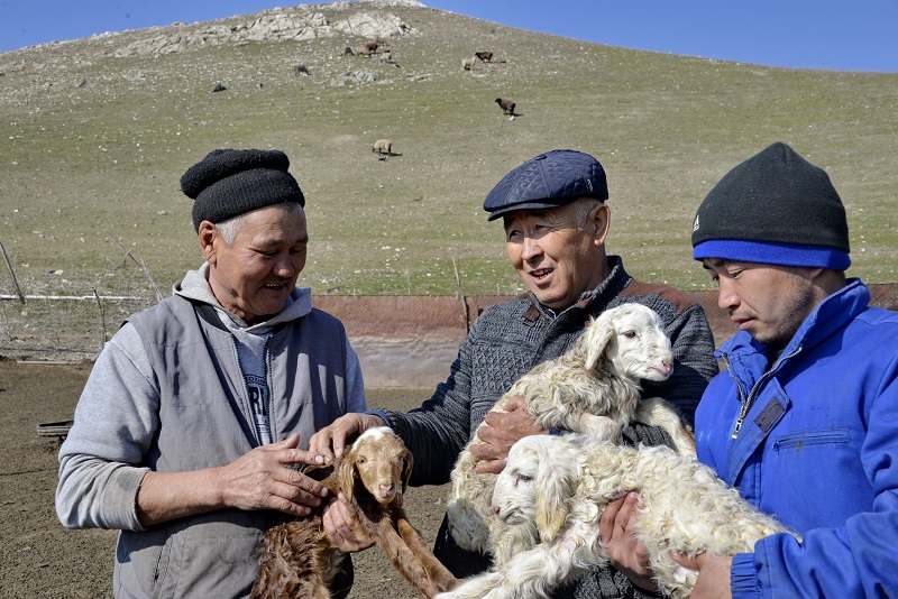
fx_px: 1198
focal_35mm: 48
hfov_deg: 41.1
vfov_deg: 28.1
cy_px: 300
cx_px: 449
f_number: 13
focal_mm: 48
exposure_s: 1/640
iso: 500
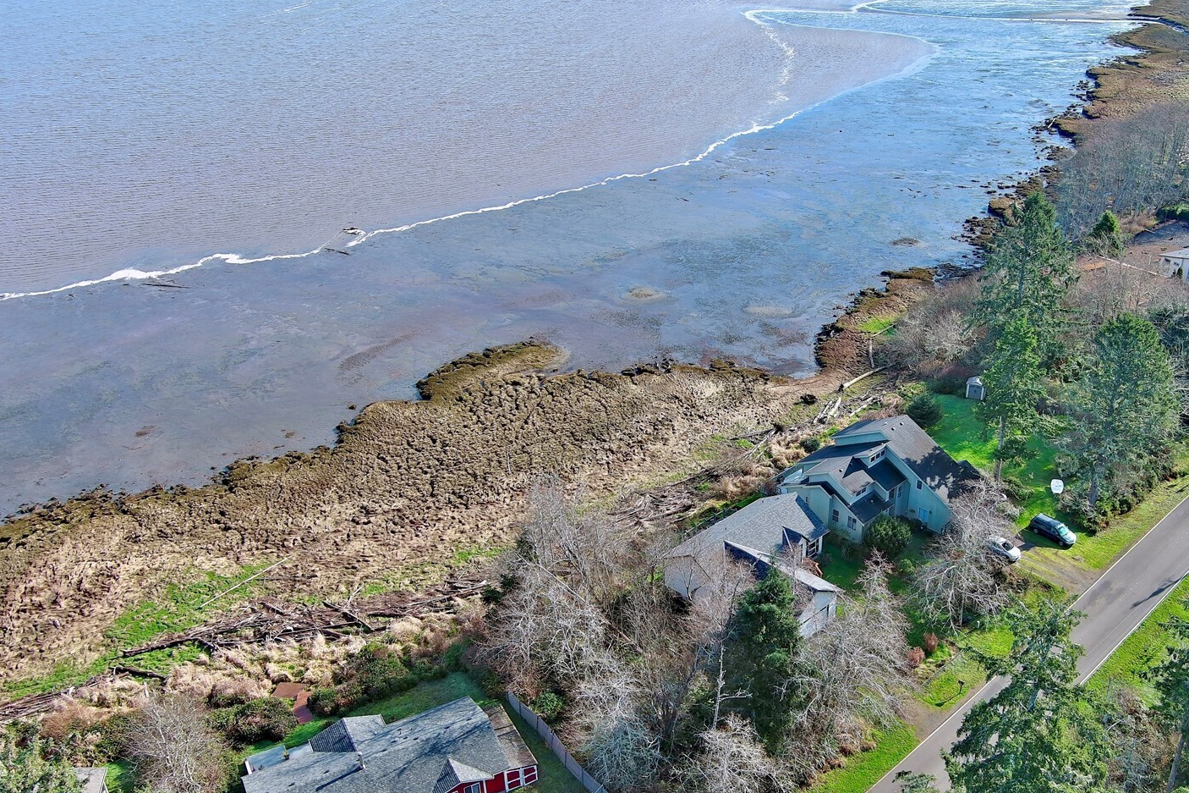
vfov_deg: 37.7
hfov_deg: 54.1
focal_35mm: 35
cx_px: 706
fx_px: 1156
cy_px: 469
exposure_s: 1/442
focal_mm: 10.57
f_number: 2.8
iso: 100
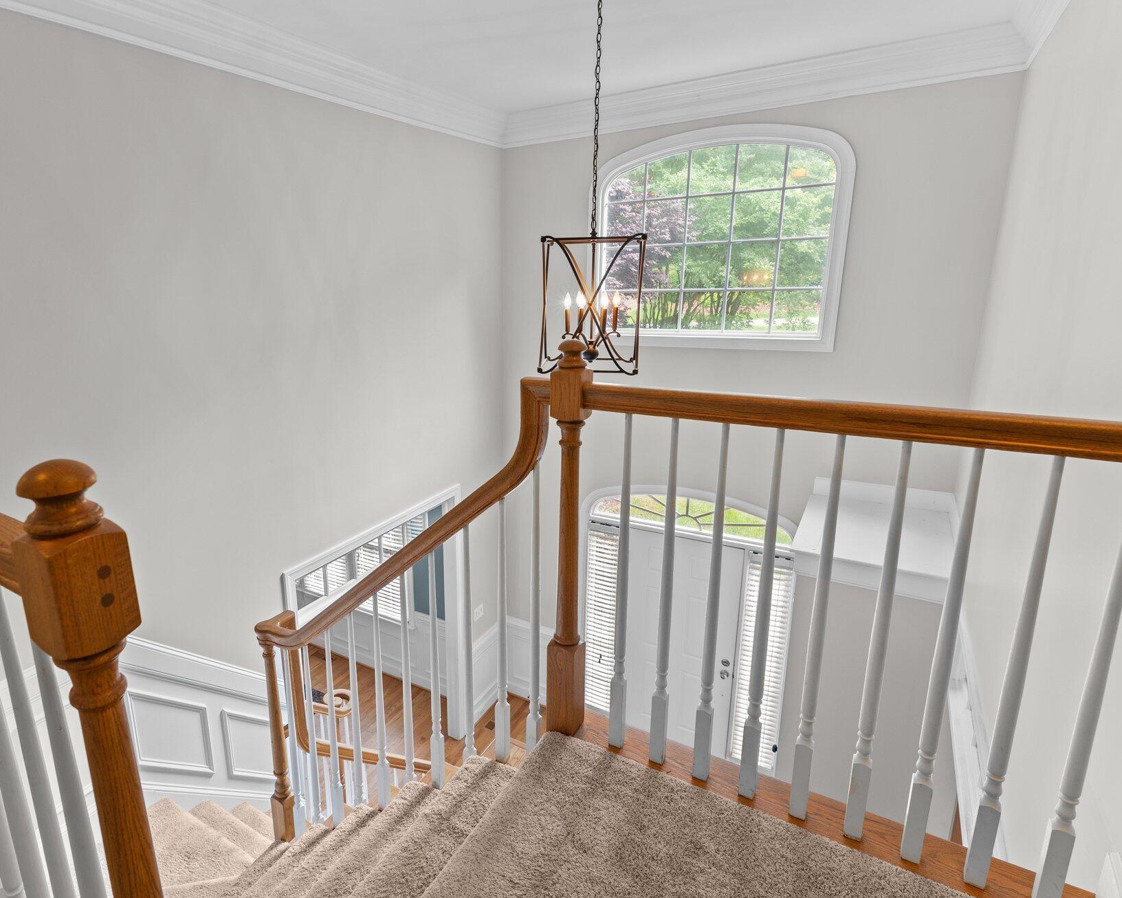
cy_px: 437
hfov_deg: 79.2
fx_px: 664
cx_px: 434
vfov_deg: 68.1
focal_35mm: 20
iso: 400
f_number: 6.3
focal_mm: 17
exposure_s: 1/6
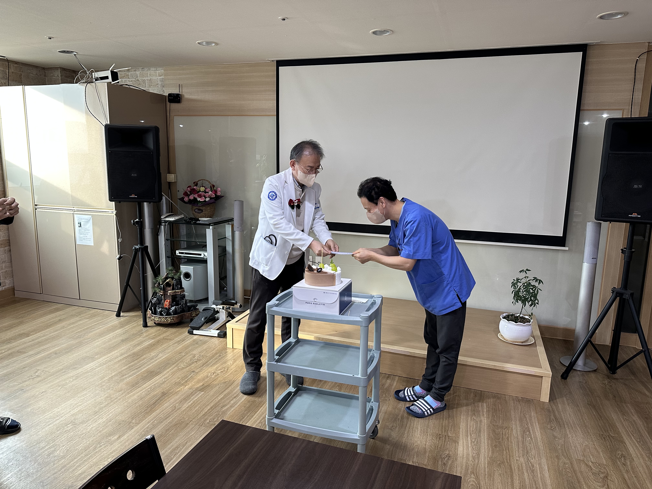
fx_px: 452
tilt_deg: -9.8
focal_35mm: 24
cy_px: 244
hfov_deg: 71.6
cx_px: 326
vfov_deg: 56.8
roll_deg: -1.5
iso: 250
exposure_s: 1/60
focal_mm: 6.86
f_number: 1.78
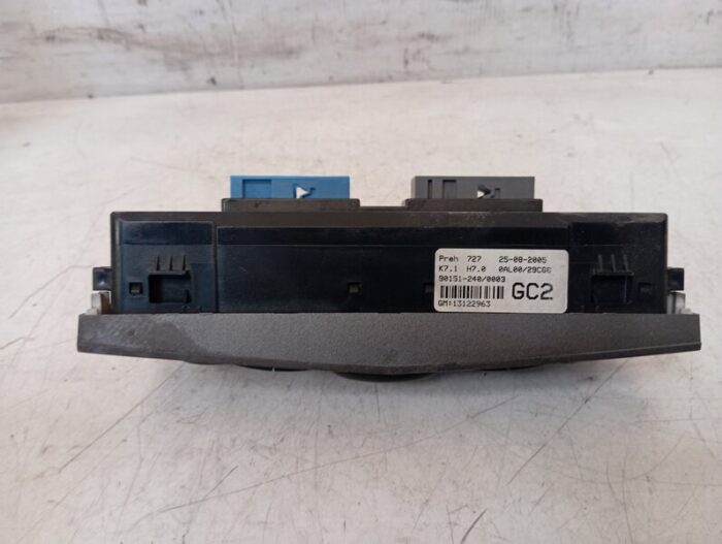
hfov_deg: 63.4
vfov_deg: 49.9
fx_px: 585
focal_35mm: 28
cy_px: 272
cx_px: 361
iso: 315
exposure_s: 1/33.3
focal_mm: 4.22
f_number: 1.8
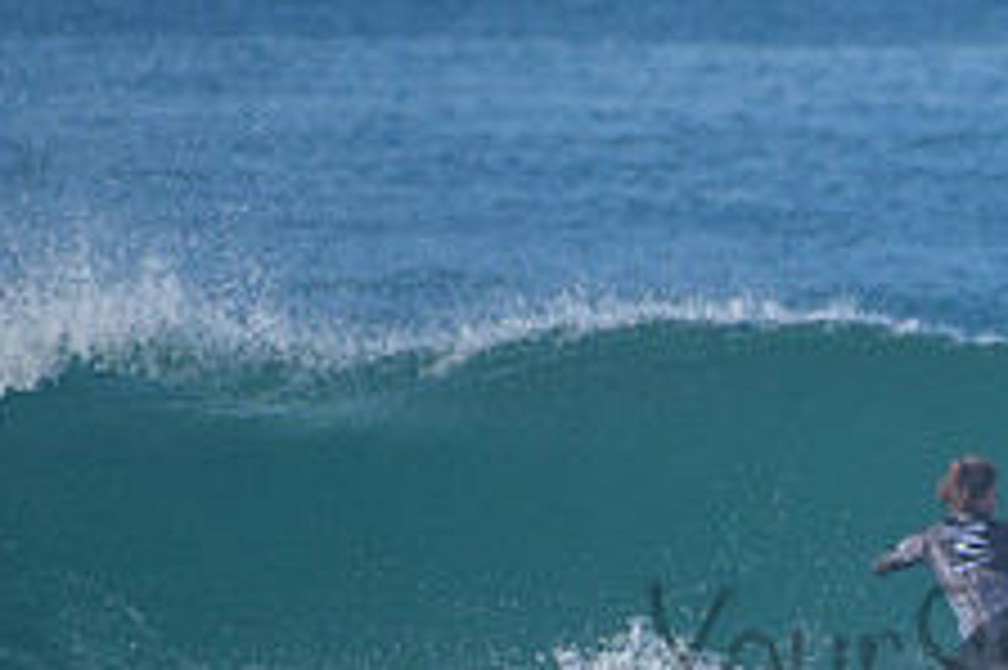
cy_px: 614
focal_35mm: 1295
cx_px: 1112
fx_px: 36232
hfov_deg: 1.6
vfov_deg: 1.1
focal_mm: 500
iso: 220
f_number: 5.6
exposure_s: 1/2000
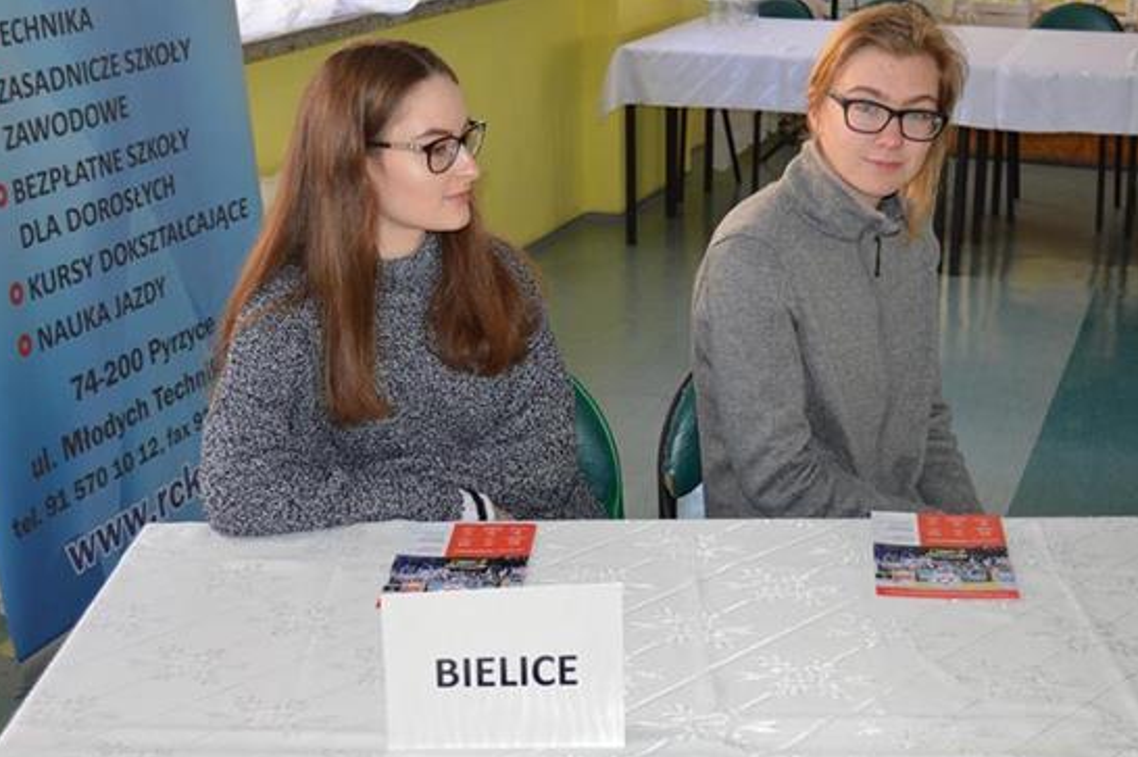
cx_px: 619
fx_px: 1579
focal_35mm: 50
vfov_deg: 26.9
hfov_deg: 39.6
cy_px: 348
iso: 400
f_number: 4
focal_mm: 28
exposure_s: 1/60
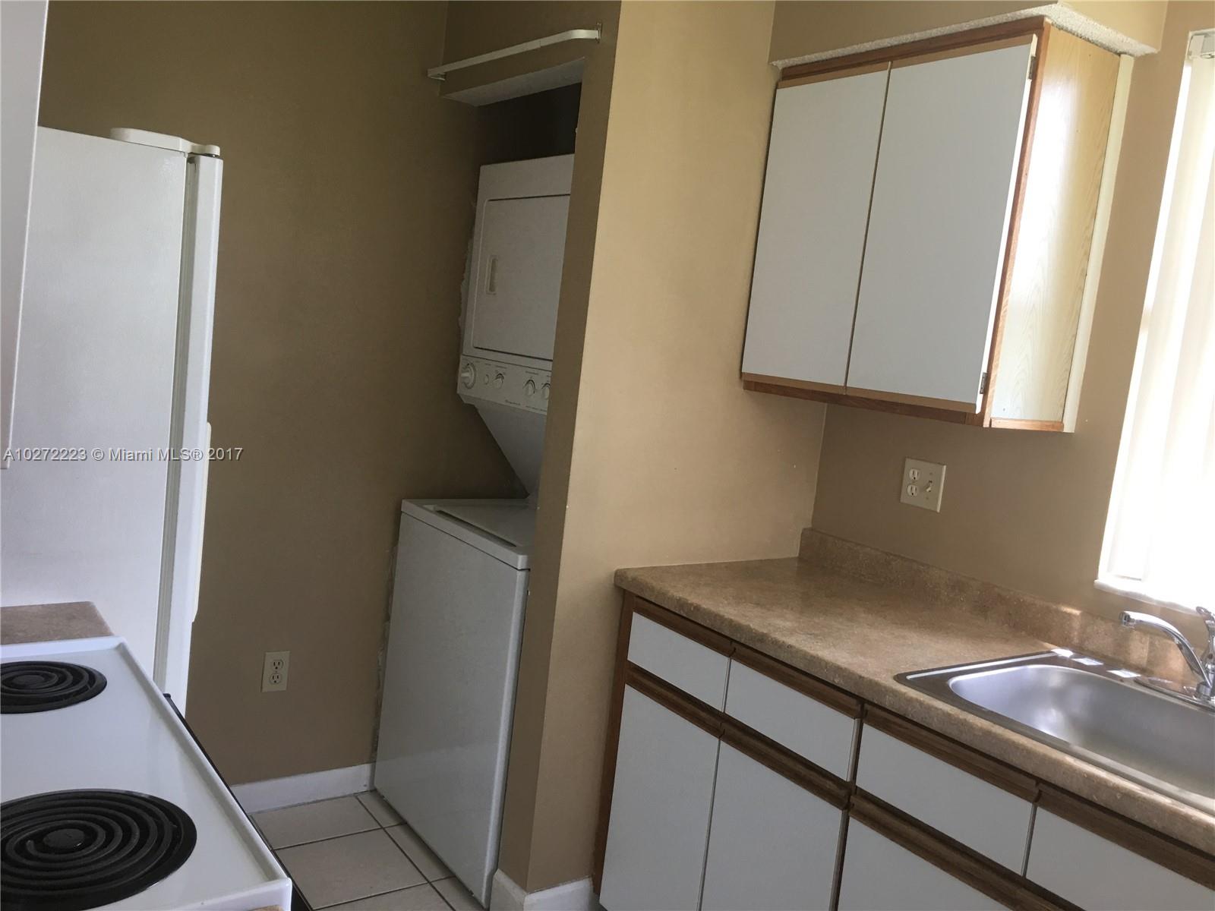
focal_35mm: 29
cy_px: 456
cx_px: 608
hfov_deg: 61.7
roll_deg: -5.8
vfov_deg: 48.2
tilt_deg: -6.0
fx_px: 1018
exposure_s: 1/30
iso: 32
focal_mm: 4.15
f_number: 2.2
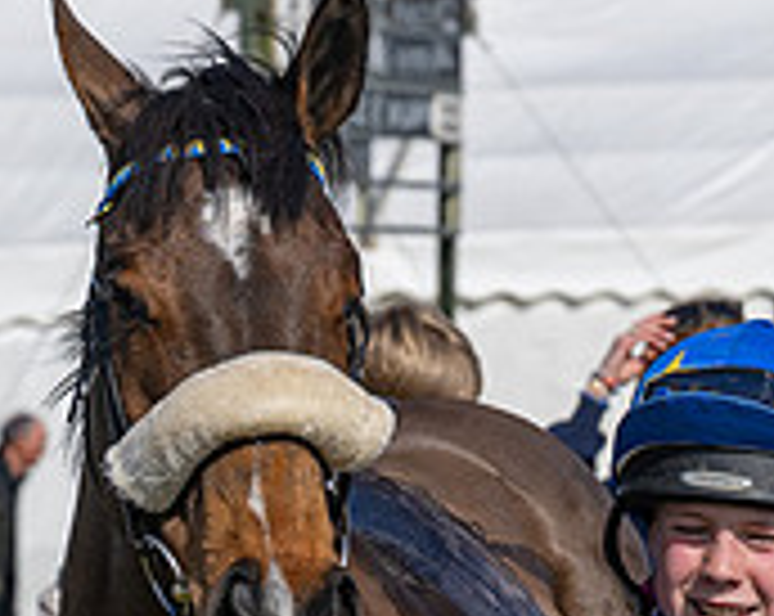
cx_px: 1062
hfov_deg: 5.8
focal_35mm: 329
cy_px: 668
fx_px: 7524
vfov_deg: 4.7
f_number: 5
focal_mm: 70
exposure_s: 1/2500
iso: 200
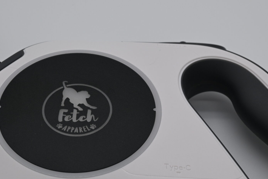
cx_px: 139
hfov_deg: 25.4
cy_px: 106
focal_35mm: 80
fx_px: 595
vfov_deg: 17.1
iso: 100
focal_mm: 29
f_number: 7.1
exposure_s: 1/200
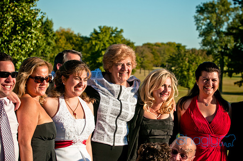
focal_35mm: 120
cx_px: 122
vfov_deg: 11.4
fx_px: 809
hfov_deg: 17.1
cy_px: 80
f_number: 7.1
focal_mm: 80
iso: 200
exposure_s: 1/640
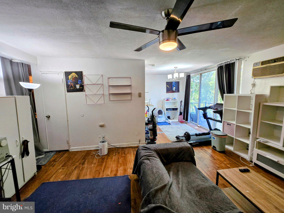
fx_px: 107
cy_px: 106
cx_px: 142
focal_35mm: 13
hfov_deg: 106.2
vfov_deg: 89.9
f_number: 2.2
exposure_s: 1/60
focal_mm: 1.7
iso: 125
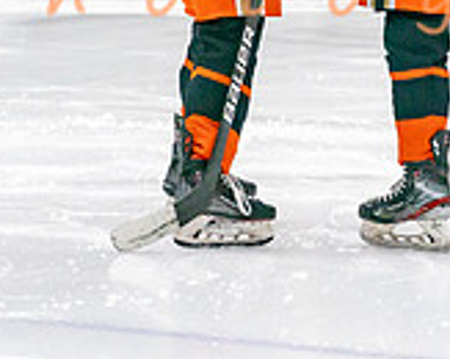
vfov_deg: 4.3
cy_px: -196
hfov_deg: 5.4
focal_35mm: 359
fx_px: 4776
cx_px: 254
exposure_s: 1/1250
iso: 3200
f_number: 2.8
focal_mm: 95
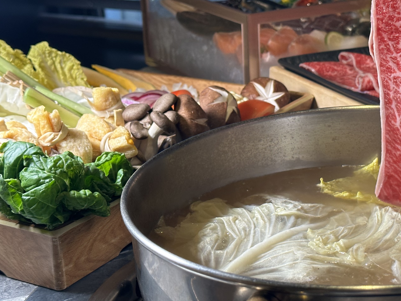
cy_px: 130
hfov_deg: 25.4
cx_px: 290
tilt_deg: -18.8
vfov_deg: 19.4
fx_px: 880
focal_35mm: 76
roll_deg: +1.6
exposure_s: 1/59
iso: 125
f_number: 1.78
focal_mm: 6.86
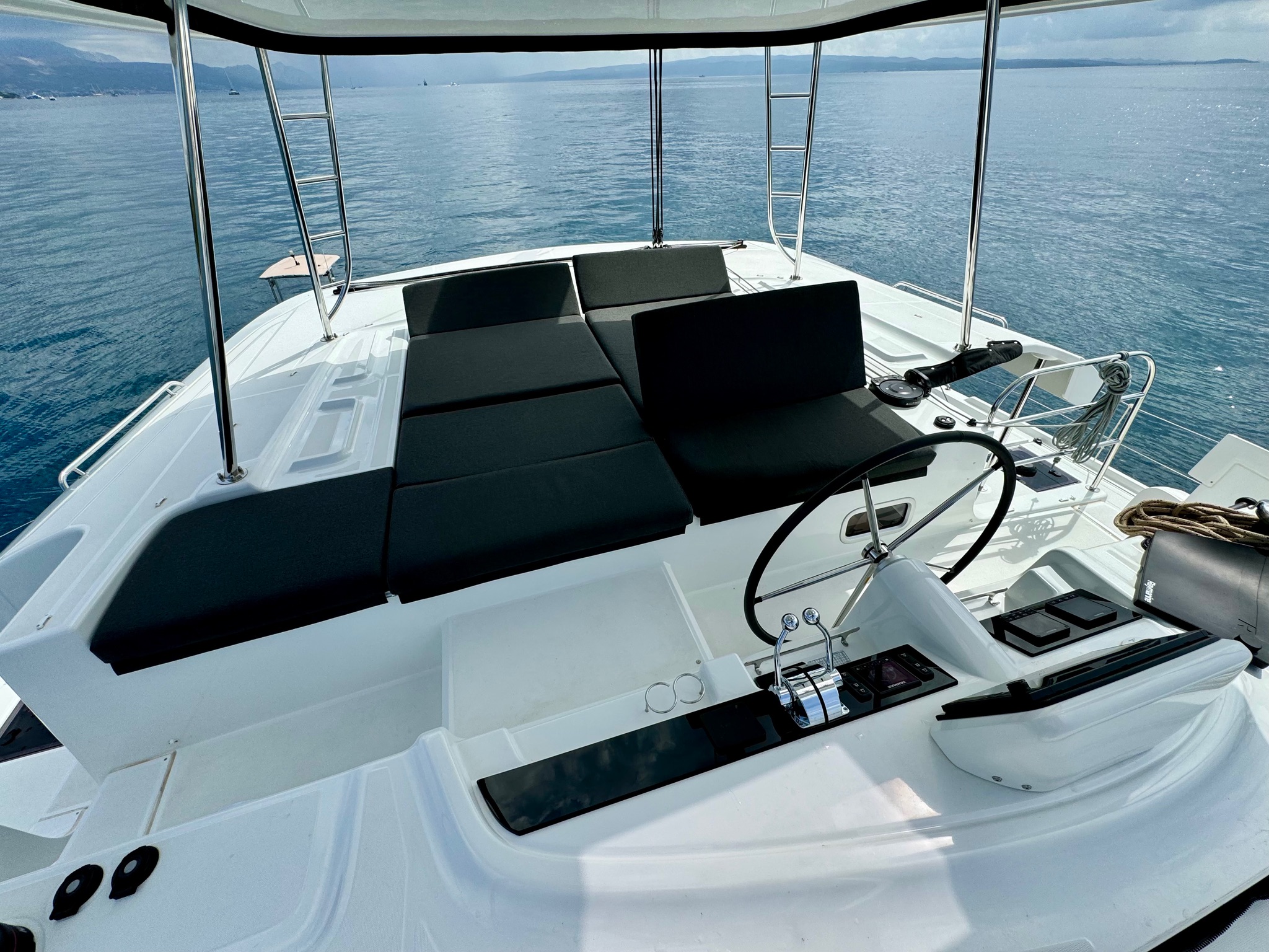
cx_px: 634
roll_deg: +1.9
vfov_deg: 85.7
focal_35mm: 14
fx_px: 513
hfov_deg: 102.1
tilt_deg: -37.8
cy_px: 476
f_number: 2.2
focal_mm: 2.22
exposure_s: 1/2208
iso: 50
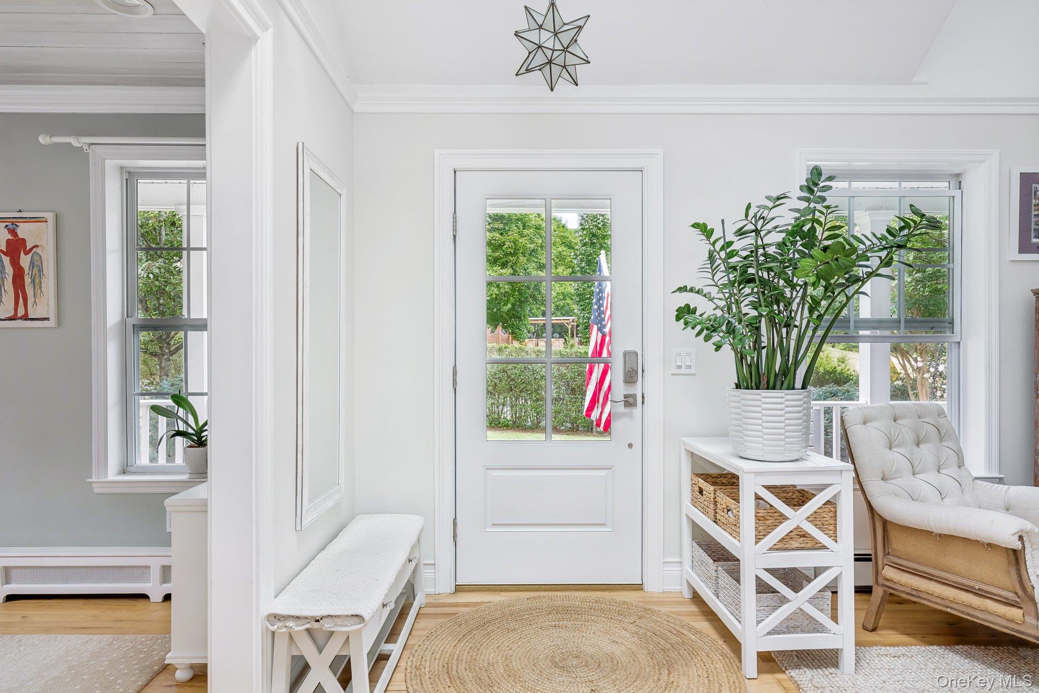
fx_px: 606
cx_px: 520
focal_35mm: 21
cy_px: 346
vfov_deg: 59.5
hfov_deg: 81.2
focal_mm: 21
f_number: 9
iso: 250
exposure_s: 1/20
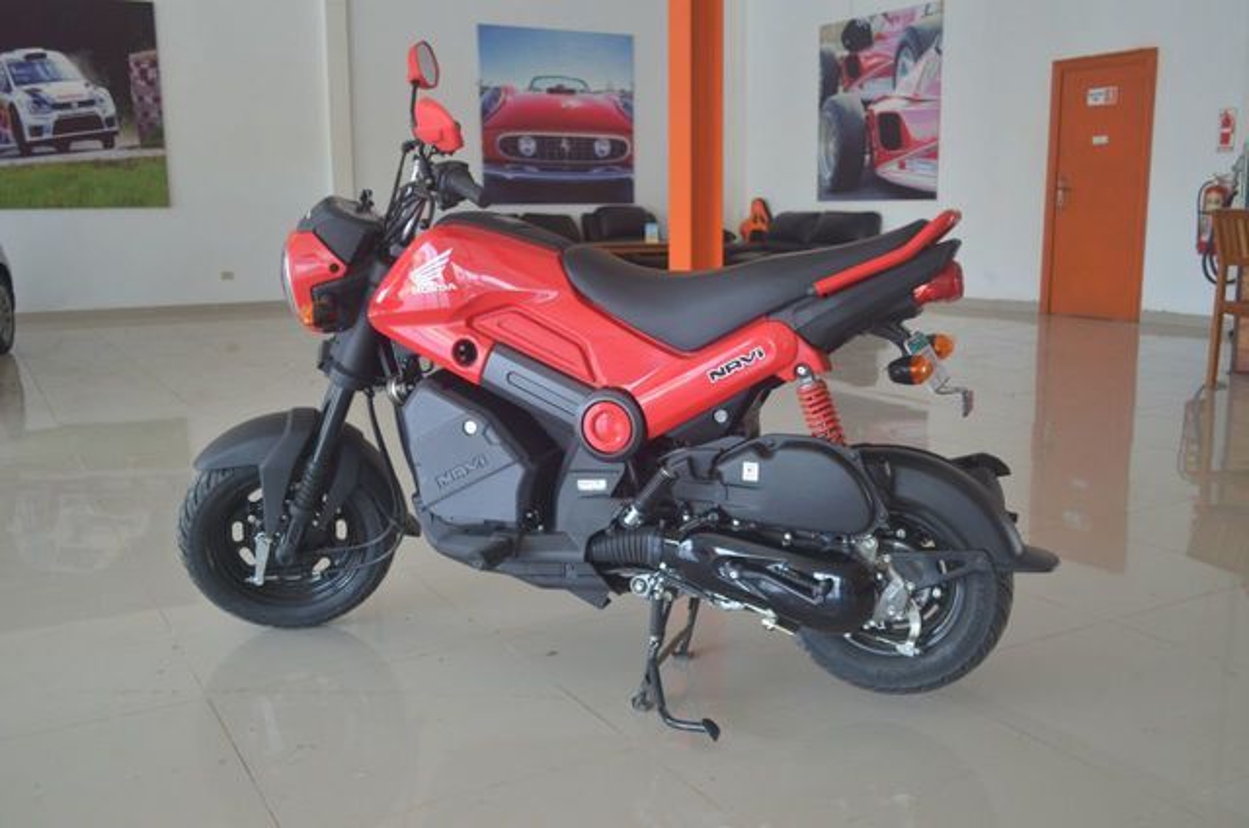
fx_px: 1143
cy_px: 414
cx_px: 624
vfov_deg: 39.8
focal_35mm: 33
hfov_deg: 57.3
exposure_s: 1/125
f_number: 4
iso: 500
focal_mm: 22
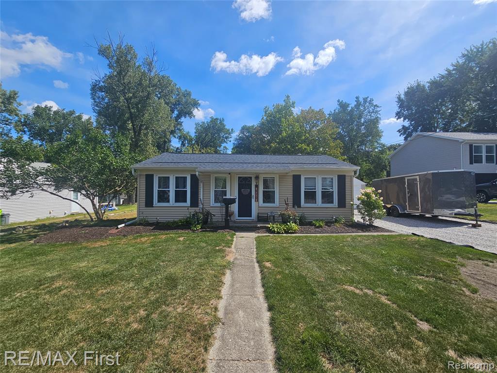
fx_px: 187
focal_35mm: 13
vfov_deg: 89.9
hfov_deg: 106.2
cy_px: 186
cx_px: 248
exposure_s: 1/2021
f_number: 2.2
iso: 50
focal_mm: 2.2
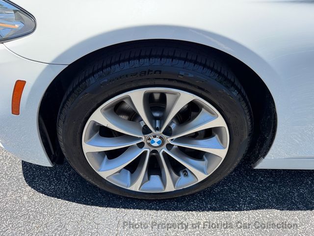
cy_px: 118
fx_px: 218
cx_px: 157
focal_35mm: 24
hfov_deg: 71.6
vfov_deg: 56.8
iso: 100
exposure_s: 1/1727
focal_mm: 6.76
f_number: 1.78
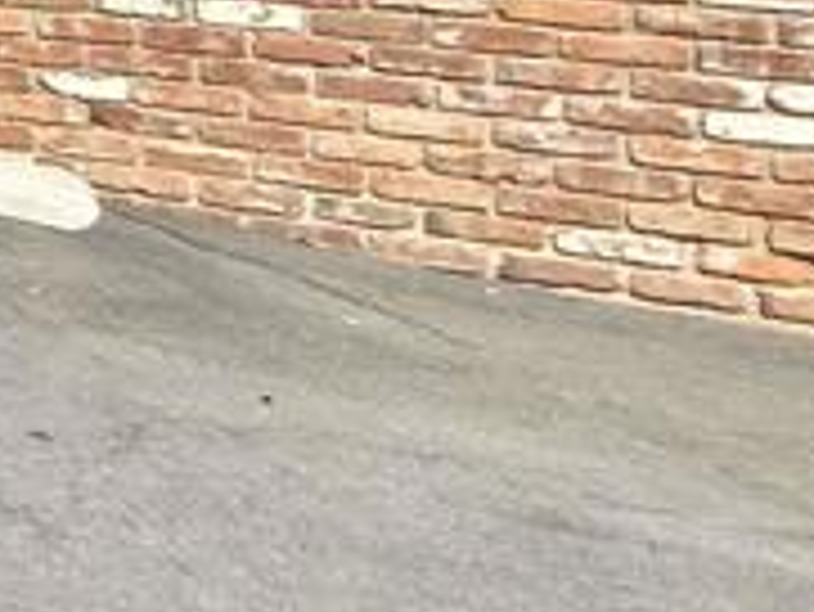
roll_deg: +0.4
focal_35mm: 79
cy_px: -324
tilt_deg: -0.9
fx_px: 1859
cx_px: -1349
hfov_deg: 13.4
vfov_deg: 16.8
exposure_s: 1/1901
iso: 50
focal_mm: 2.22
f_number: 2.2
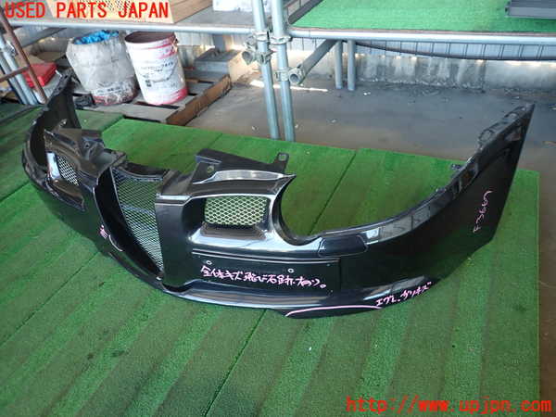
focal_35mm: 25
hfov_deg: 69.4
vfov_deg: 54.9
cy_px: 208
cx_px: 278
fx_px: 402
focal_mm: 4.5
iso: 200
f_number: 2
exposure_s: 1/50
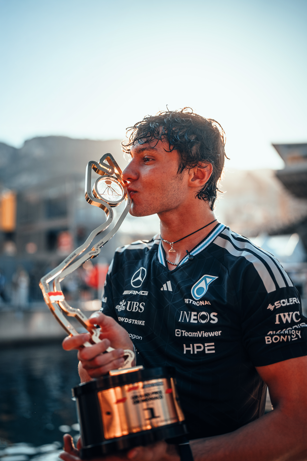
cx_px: 154
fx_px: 448
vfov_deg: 54.4
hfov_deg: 37.9
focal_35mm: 35
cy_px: 230
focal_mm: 35
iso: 100
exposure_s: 1/1250
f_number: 1.4
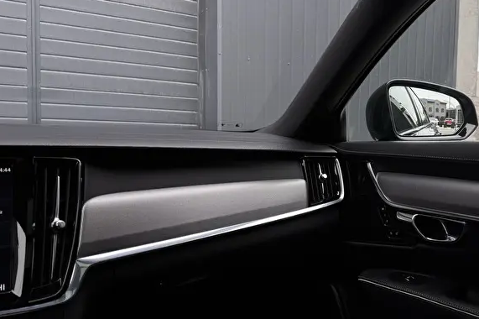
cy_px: 170
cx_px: 317
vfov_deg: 37.8
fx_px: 465
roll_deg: -0.1
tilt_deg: -2.8
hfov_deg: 53.4
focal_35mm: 35
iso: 80
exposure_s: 1/567
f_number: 1.78
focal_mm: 6.76
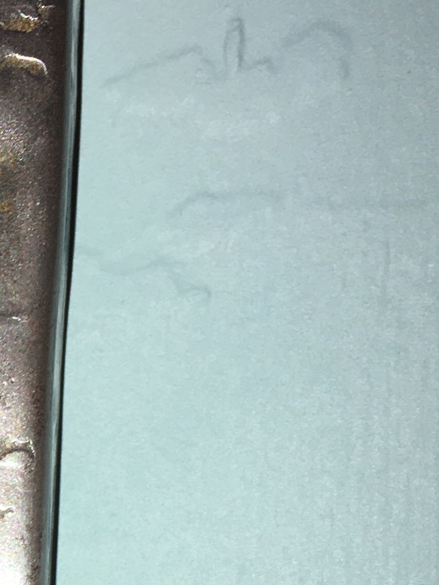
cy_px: 698
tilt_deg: -2.4
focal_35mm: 102
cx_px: -257
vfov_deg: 18.3
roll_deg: -1.1
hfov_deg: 13.5
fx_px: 1724
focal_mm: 4.15
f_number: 2.2
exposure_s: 1/126
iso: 25
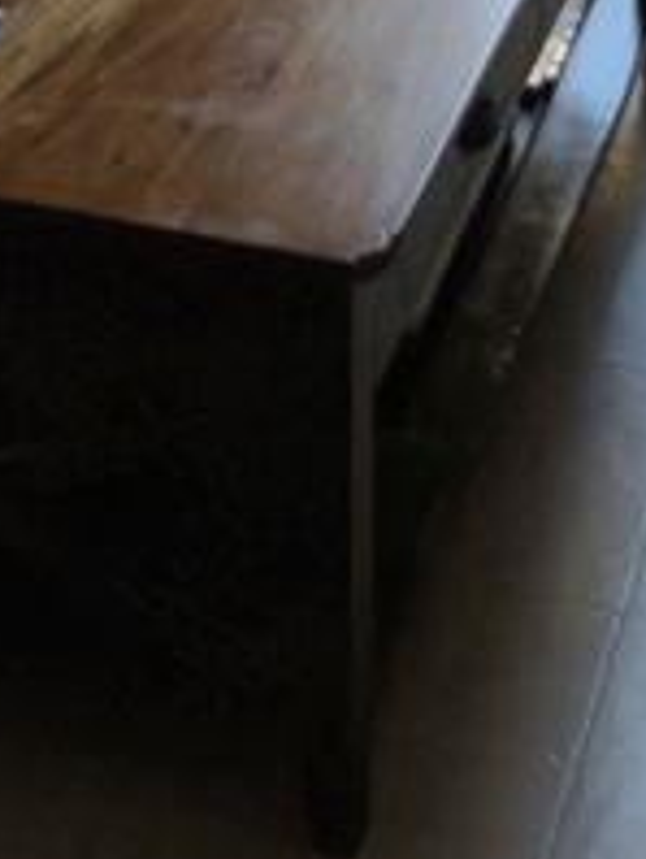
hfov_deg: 12.8
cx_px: 238
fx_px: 2880
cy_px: -1206
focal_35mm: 116
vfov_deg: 12.9
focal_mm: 5.4
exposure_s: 1/50
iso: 160
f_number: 1.8
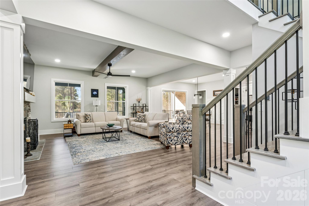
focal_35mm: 17
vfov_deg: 71.1
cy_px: 103
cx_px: 154
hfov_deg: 94.0
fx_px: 144
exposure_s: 1/2.5
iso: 100
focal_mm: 16.8
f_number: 10
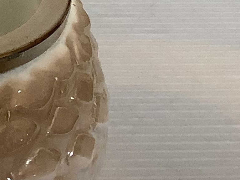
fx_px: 915
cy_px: -79
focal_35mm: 132
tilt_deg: -23.0
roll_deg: -0.2
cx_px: -206
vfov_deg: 10.9
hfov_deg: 13.3
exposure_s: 1/60
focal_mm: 3.3
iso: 80
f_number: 2.4
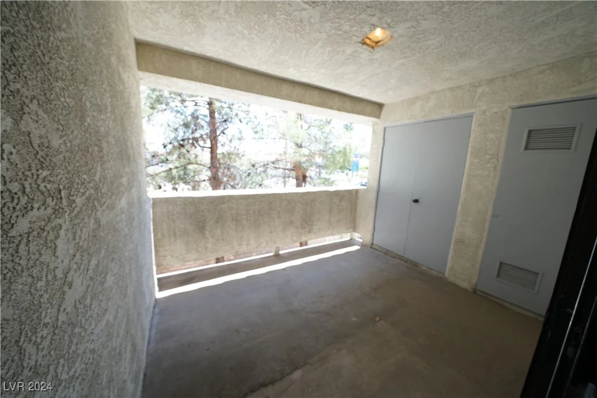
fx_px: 199
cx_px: 298
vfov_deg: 90.0
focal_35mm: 12
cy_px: 199
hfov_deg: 112.6
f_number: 6.3
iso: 1000
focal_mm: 12
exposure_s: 1/250
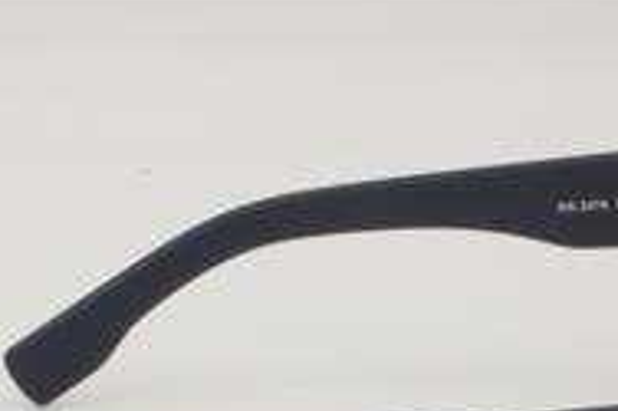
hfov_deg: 12.8
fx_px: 2744
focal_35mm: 160
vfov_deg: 8.5
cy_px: 418
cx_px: 388
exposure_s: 1/3
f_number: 32
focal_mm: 50
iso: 100
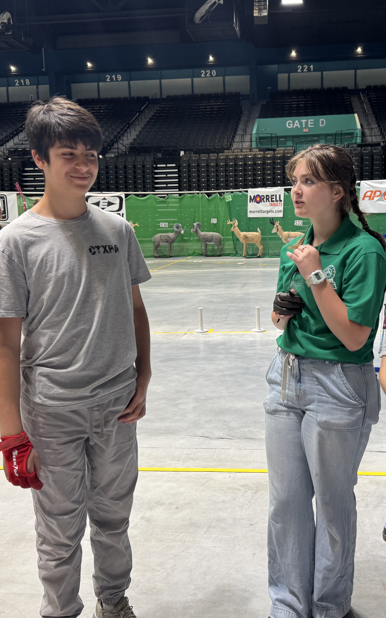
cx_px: 247
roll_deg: +1.8
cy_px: 319
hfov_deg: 35.1
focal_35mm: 36
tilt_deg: -10.2
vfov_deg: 54.0
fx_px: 606
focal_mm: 6.76
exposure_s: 1/121
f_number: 1.78
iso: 100
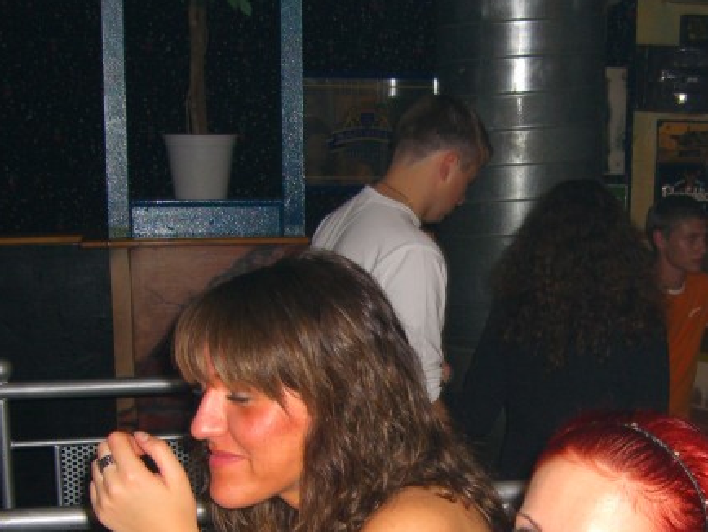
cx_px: 491
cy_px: 480
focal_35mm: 70
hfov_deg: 27.5
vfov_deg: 20.6
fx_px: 1432
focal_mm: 7.9
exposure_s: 1/60
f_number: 2.8
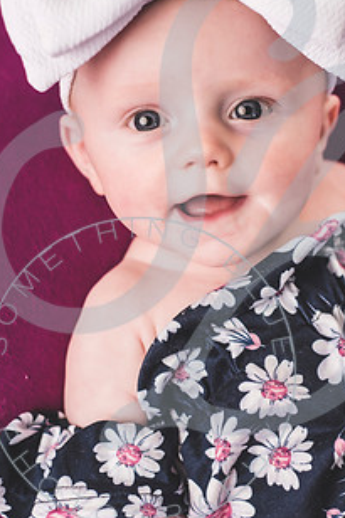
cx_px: 215
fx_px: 1050
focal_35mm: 73
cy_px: 246
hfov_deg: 18.6
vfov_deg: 27.7
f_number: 2.8
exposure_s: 1/320
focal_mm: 50
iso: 320
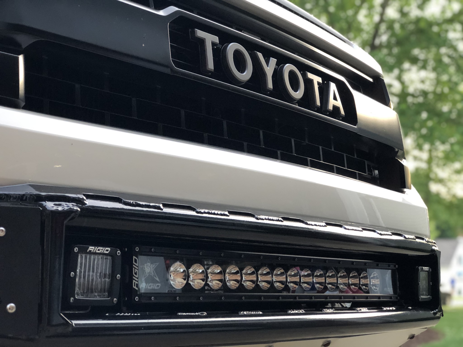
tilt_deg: +6.1
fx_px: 762
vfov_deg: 25.7
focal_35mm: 57
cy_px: 174
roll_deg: -2.0
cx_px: 232
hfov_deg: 33.8
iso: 250
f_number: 2.8
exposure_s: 1/30
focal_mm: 6.6
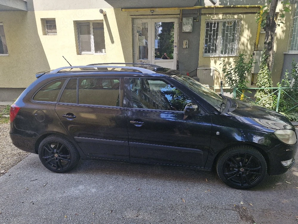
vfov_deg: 58.9
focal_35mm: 23
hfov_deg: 73.9
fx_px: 198
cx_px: 149
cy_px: 112
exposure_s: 1/435
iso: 50
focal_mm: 5.54
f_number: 1.8
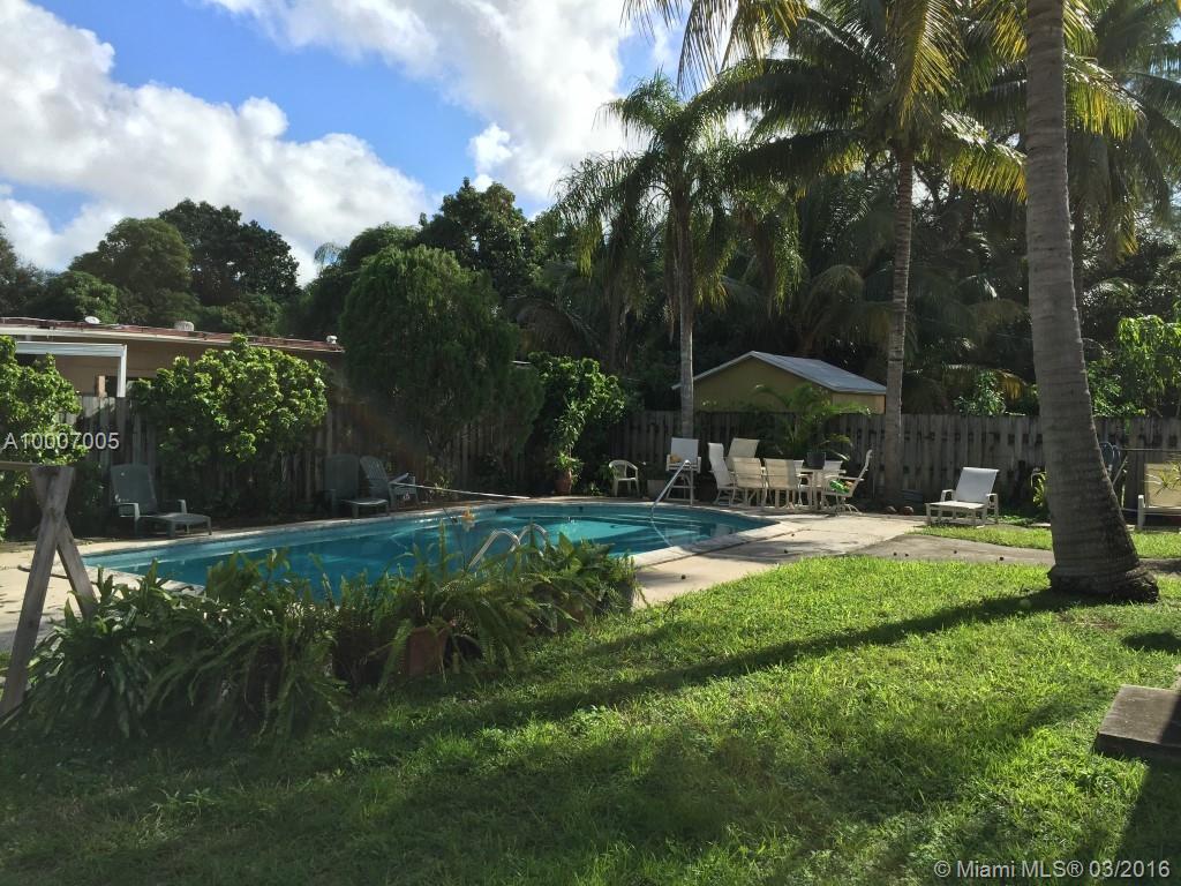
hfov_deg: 61.7
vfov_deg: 48.2
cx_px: 590
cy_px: 443
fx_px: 989
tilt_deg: -0.8
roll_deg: -1.0
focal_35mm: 29
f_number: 2.2
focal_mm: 4.15
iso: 32
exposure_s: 1/1721
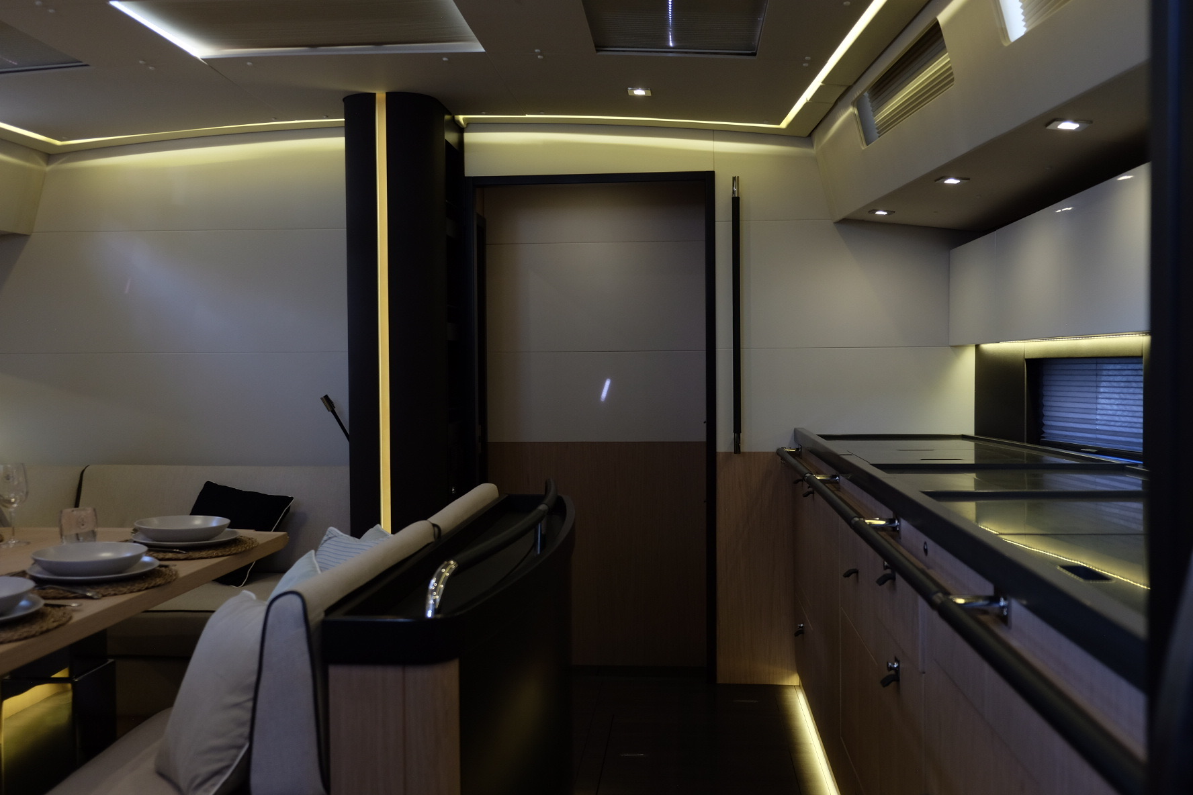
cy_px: 398
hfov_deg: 60.3
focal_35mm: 31
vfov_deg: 42.3
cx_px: 596
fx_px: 1027
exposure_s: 1/75
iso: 400
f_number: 3.2
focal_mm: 20.5
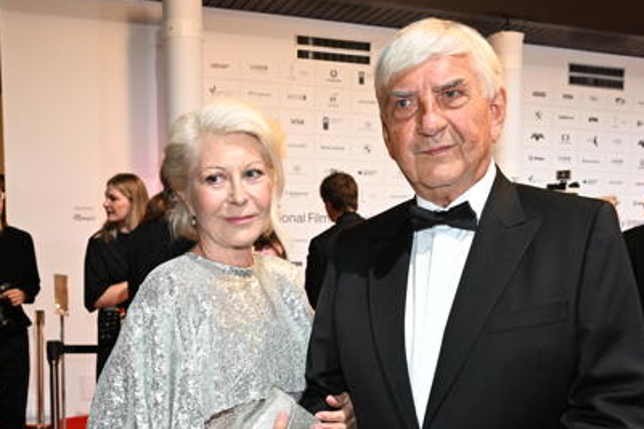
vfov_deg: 30.6
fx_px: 769
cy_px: 326
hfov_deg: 45.3
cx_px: 279
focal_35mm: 43
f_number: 5.6
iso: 3200
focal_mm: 25
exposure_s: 1/125
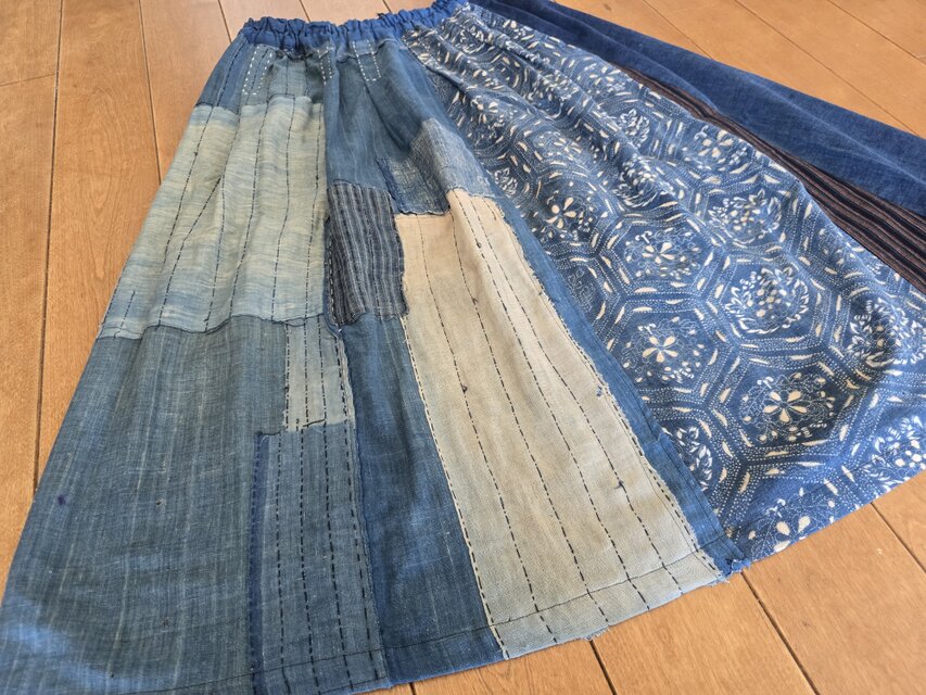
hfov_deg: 73.9
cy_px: 348
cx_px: 463
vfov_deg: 58.9
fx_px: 615
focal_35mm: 23
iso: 500
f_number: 1.7
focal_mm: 6.3
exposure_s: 1/120
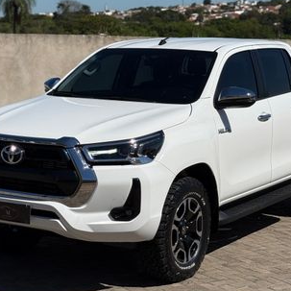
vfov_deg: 26.1
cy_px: 146
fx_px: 628
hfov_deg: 26.1
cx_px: 155
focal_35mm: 66
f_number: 1.78
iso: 50
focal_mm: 6.76
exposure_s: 1/13333
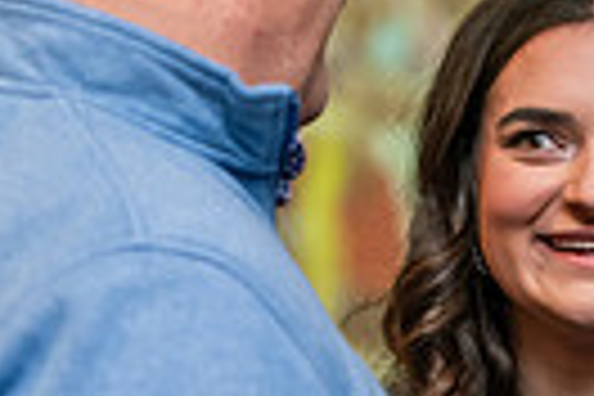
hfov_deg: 4.9
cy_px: 295
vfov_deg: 3.3
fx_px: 6880
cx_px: 464
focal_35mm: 417
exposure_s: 1/160
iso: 1600
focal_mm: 95
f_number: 3.5
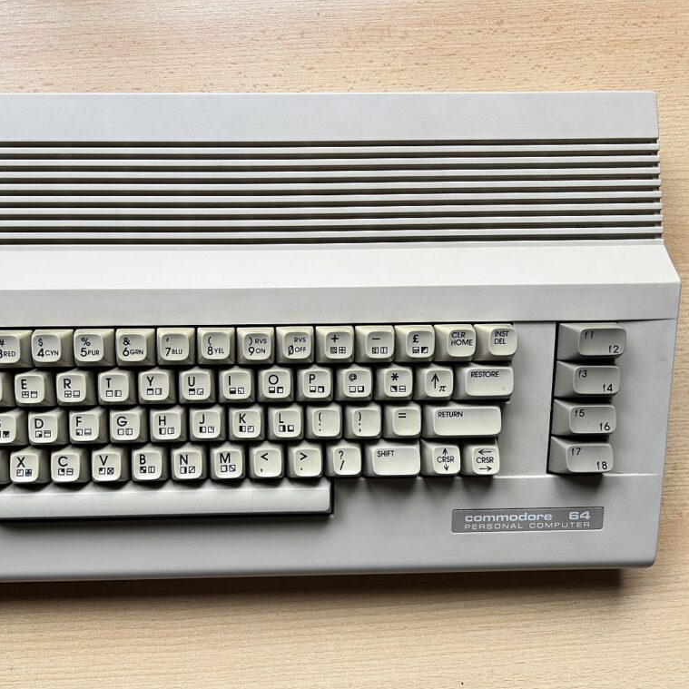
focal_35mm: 31
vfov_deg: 52.5
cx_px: 261
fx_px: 698
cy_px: 347
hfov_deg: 52.0
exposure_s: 1/121
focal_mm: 5.7
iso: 80
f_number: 1.5
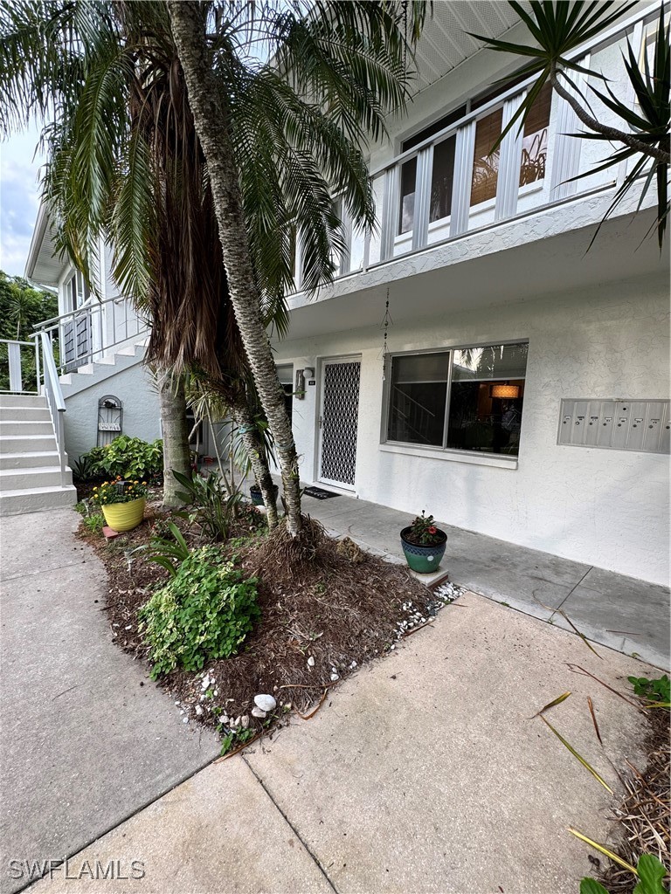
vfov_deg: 102.1
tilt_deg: -5.8
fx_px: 362
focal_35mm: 14
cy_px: 447
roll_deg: -1.7
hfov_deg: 85.7
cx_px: 336
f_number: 2.2
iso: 40
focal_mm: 2.22
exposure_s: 1/115
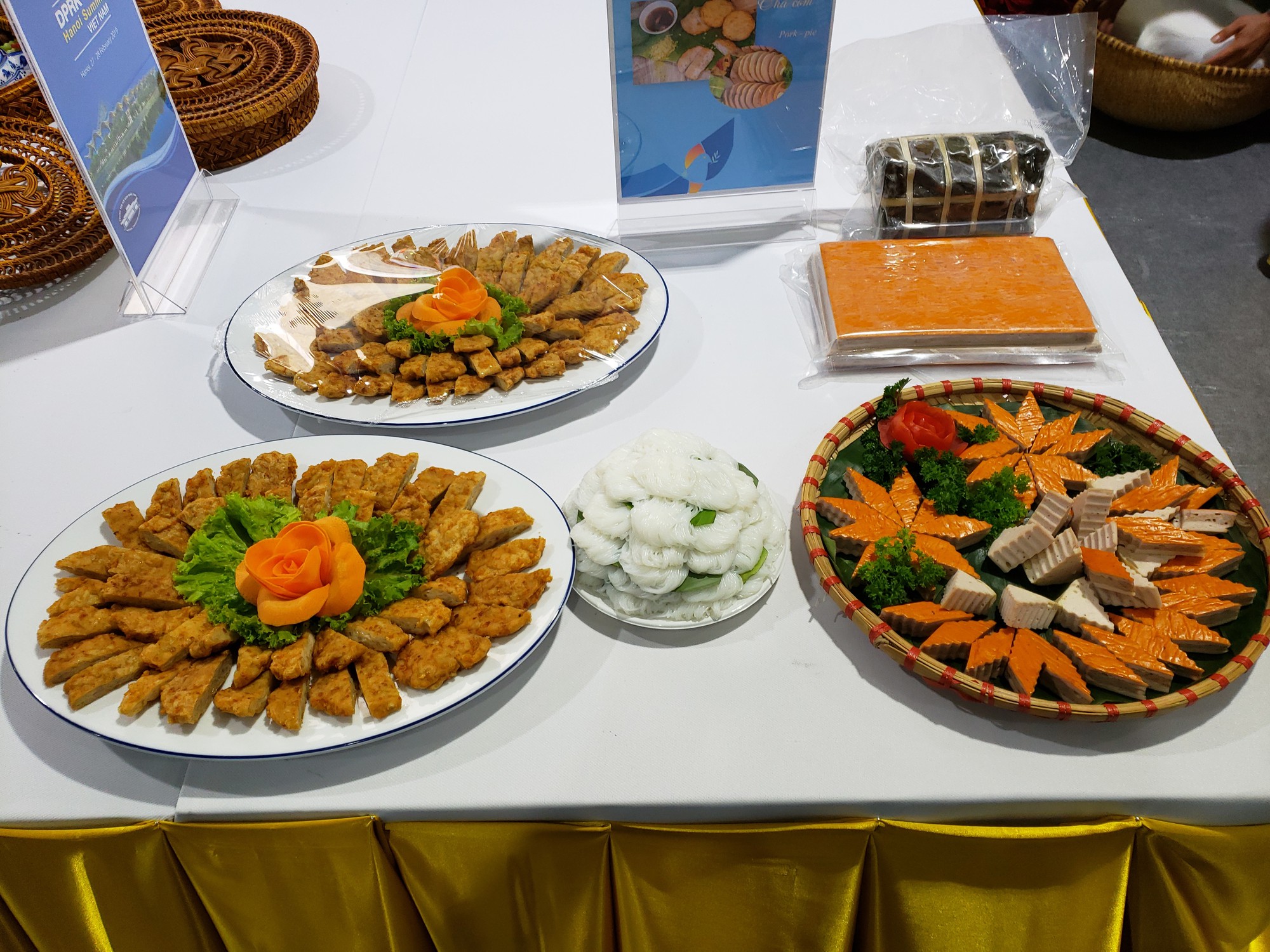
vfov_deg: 53.1
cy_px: 476
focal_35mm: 26
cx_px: 635
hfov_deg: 67.3
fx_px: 954
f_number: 1.5
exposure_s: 1/50
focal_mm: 4.3
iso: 80
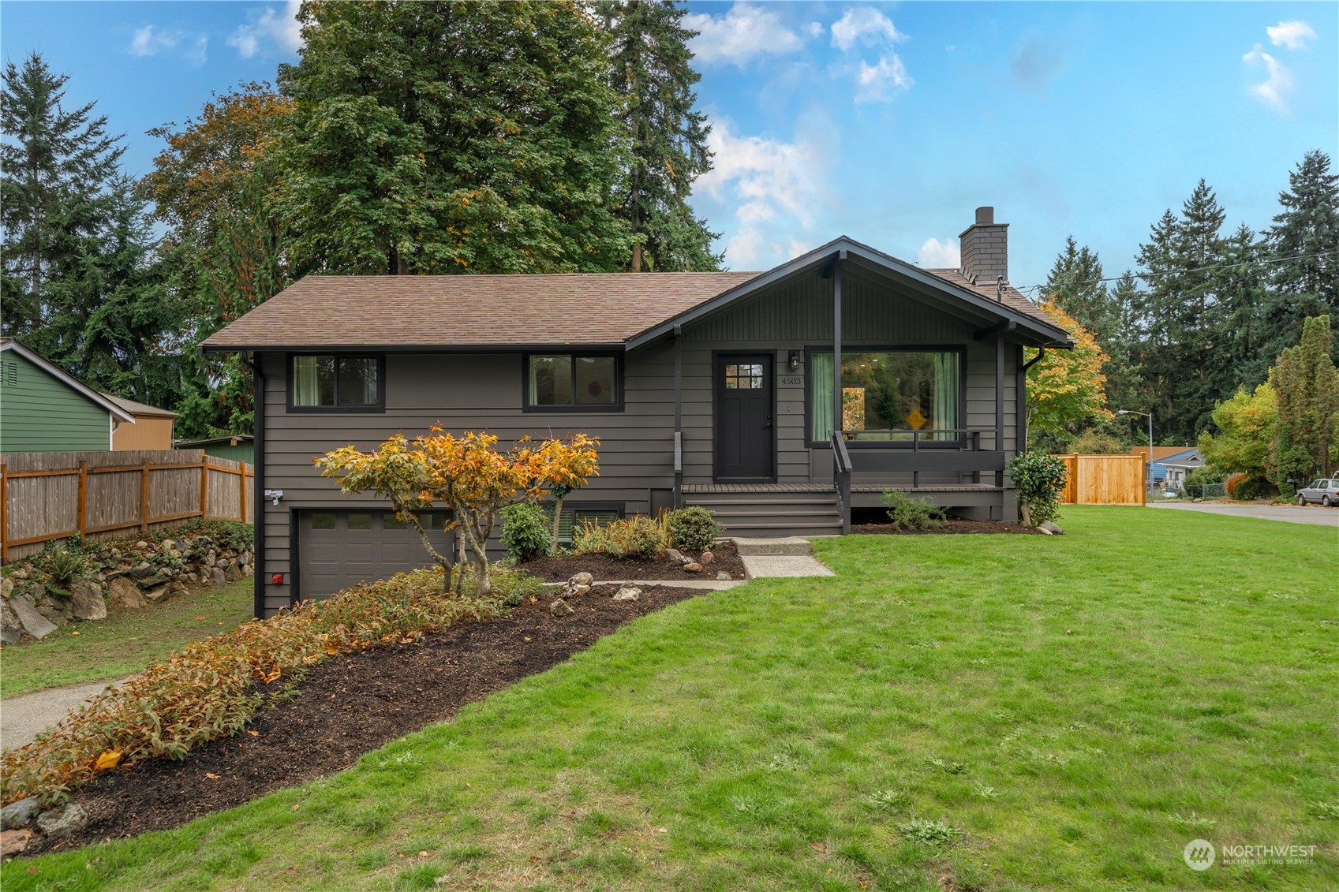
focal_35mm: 24
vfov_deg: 53.1
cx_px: 670
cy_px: 446
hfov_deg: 73.7
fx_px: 893
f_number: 6.7
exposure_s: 1/45
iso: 100
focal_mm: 24
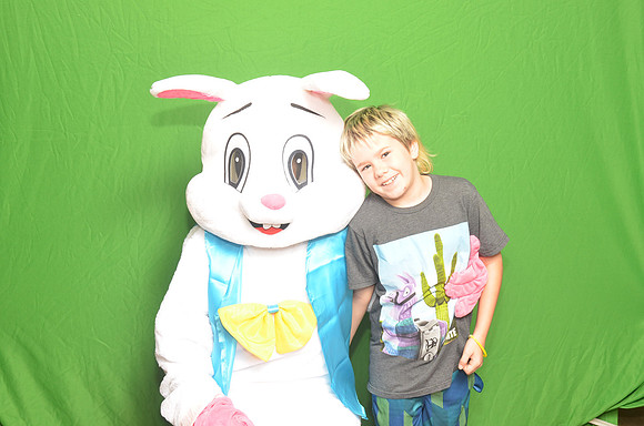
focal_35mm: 46
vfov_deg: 28.8
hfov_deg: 42.4
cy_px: 213
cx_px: 322
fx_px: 830
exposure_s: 1/60
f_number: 6.3
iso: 400
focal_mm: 31
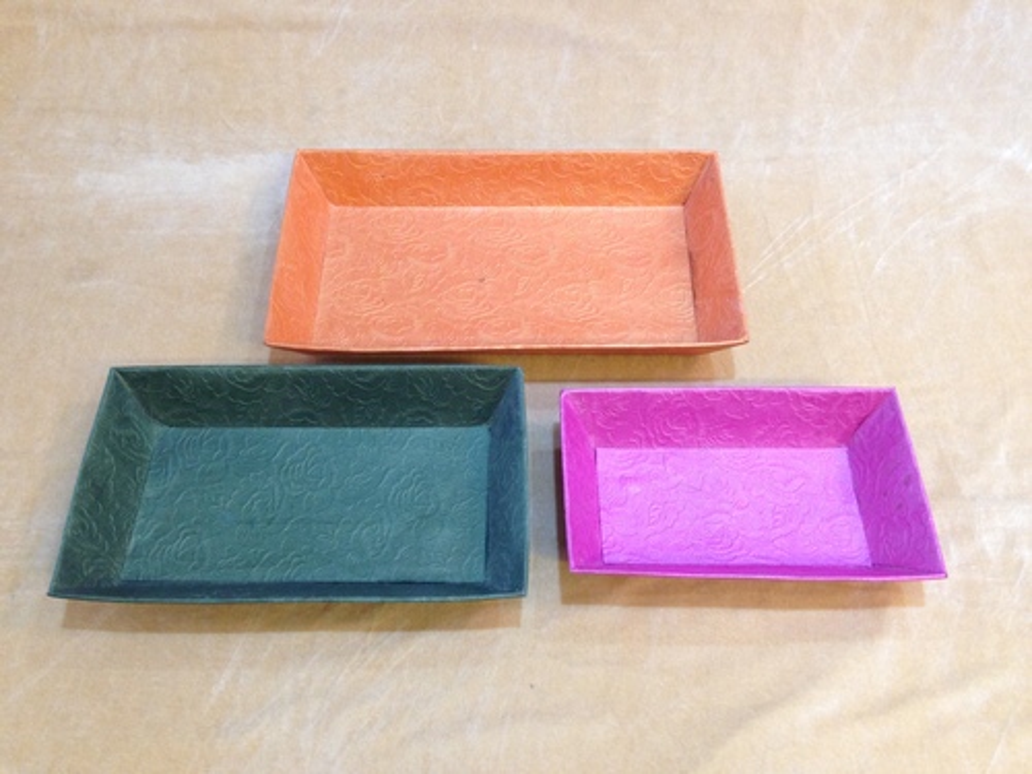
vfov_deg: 42.9
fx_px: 984
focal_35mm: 33
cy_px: 387
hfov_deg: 55.4
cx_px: 516
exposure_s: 1/20
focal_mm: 4.12
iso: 100
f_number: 2.4
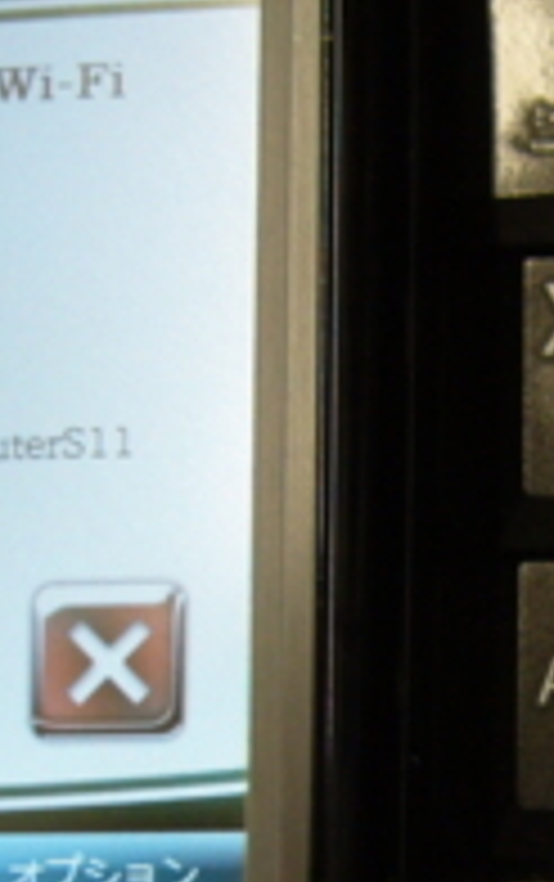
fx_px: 2914
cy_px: 616
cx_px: 649
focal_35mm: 121
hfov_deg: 10.7
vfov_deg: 17.2
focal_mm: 5.8
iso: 100
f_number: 2.8
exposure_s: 1/25
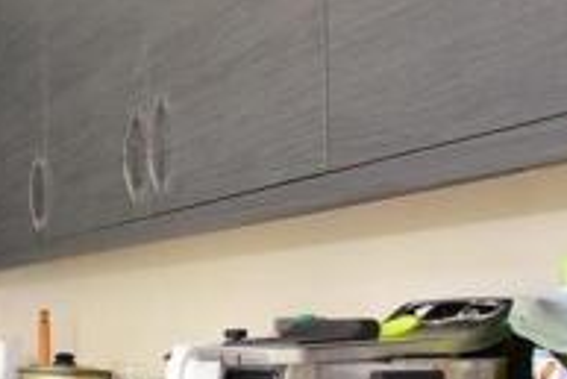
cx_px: -323
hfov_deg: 26.0
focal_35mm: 51
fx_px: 804
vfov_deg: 25.8
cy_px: 333
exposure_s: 1/20
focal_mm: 10
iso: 500
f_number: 3.5
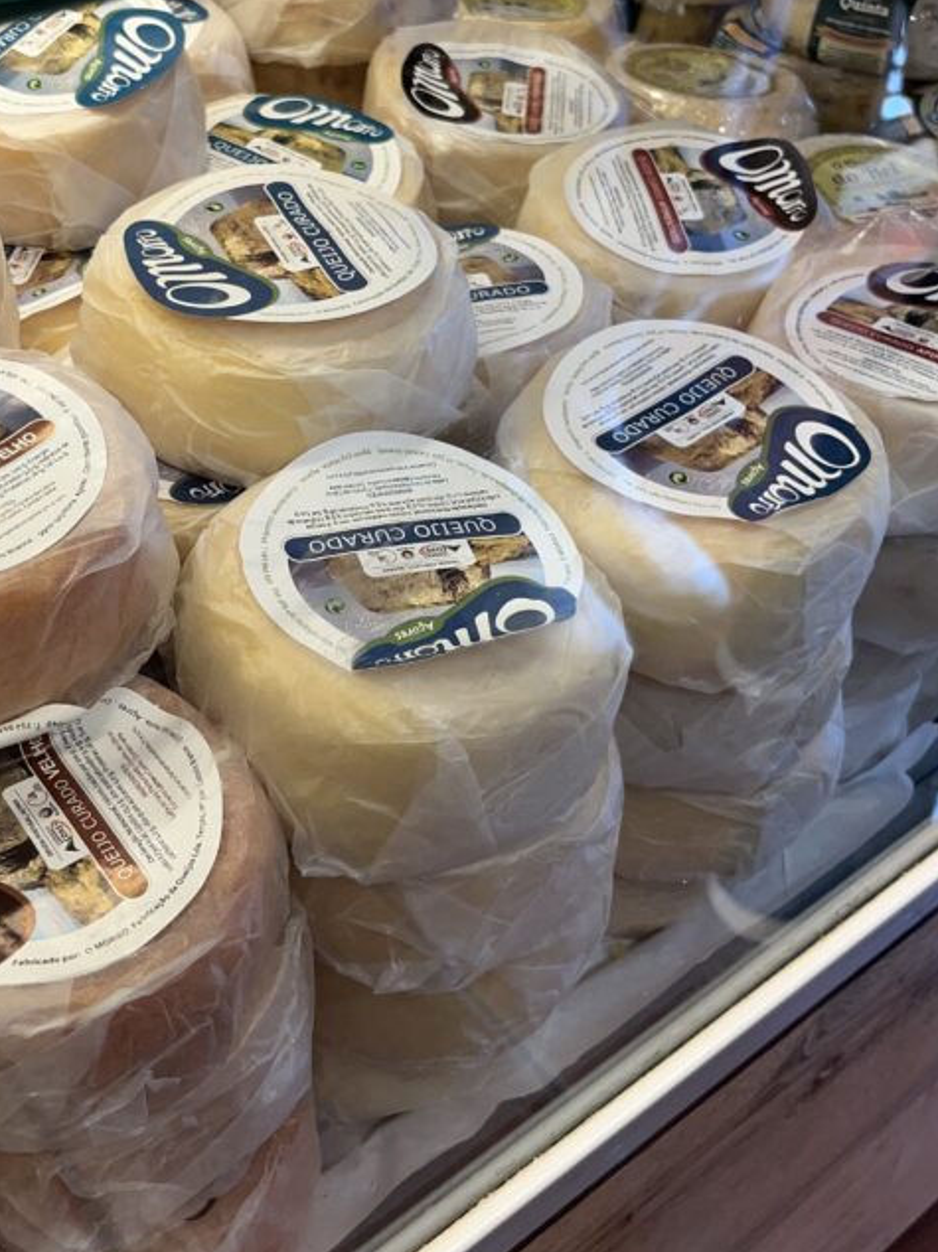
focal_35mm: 42
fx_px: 1518
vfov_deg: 44.6
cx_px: 340
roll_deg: +1.9
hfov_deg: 34.1
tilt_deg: -38.6
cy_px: 500
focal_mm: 5.1
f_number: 1.6
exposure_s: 1/100
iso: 80
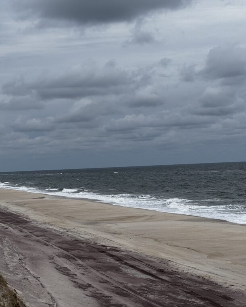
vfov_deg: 19.0
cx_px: 84
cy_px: 153
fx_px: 919
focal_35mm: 101
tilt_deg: +0.5
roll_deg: +2.2
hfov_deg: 15.2
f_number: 2.8
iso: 25
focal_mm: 9
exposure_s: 1/827
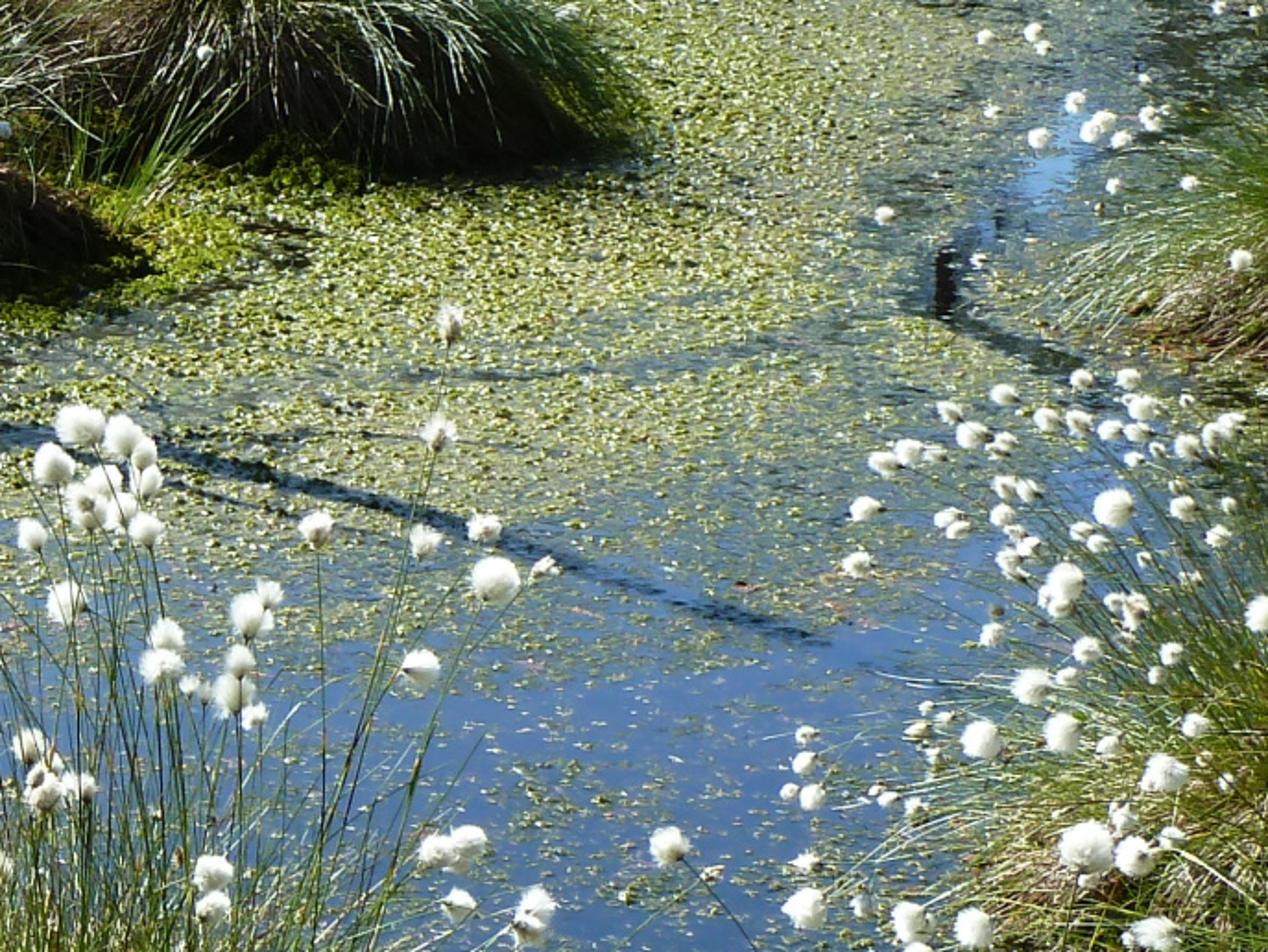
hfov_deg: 13.1
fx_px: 5241
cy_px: 352
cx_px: -589
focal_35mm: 143
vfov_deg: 10.4
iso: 80
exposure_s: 1/250
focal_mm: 7.9
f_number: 4
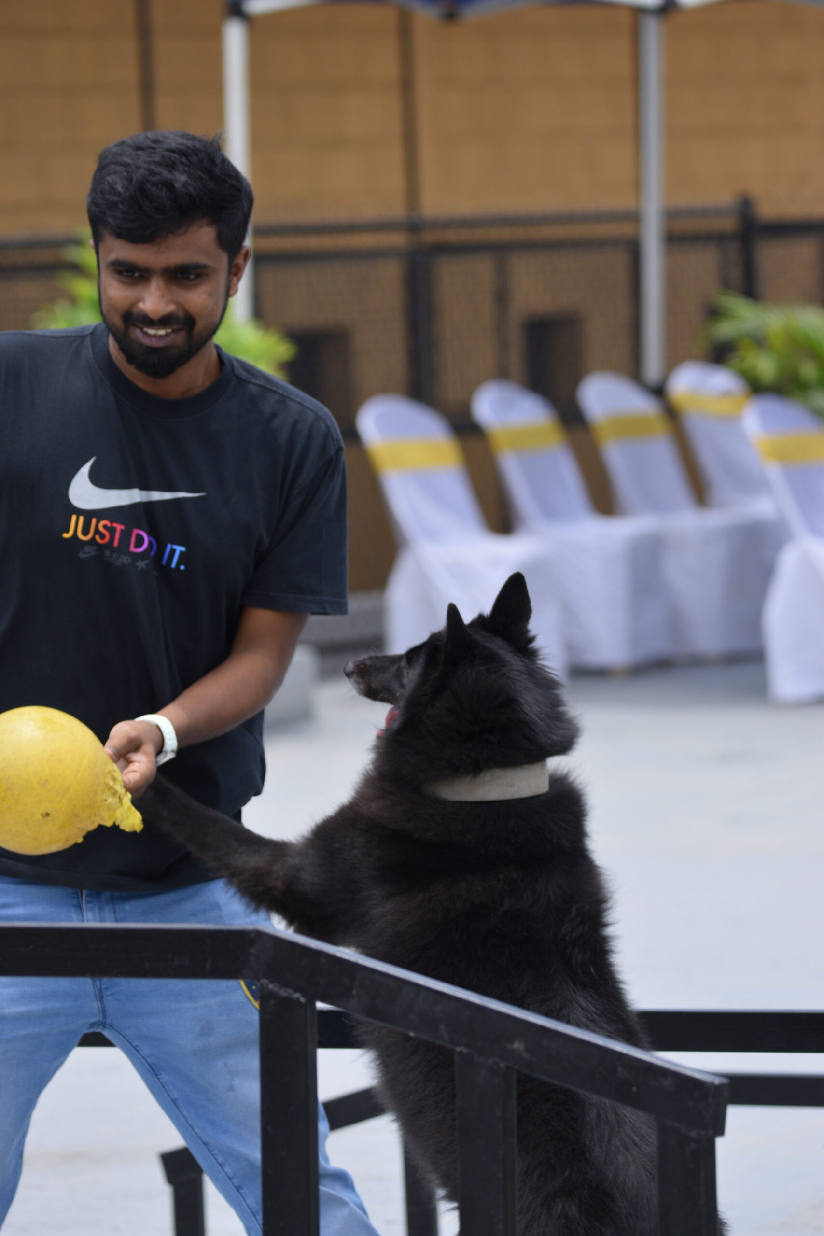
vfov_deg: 8.9
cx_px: 412
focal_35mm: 232
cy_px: 618
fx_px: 7981
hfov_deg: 5.9
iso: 200
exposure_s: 1/800
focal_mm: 155
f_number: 5
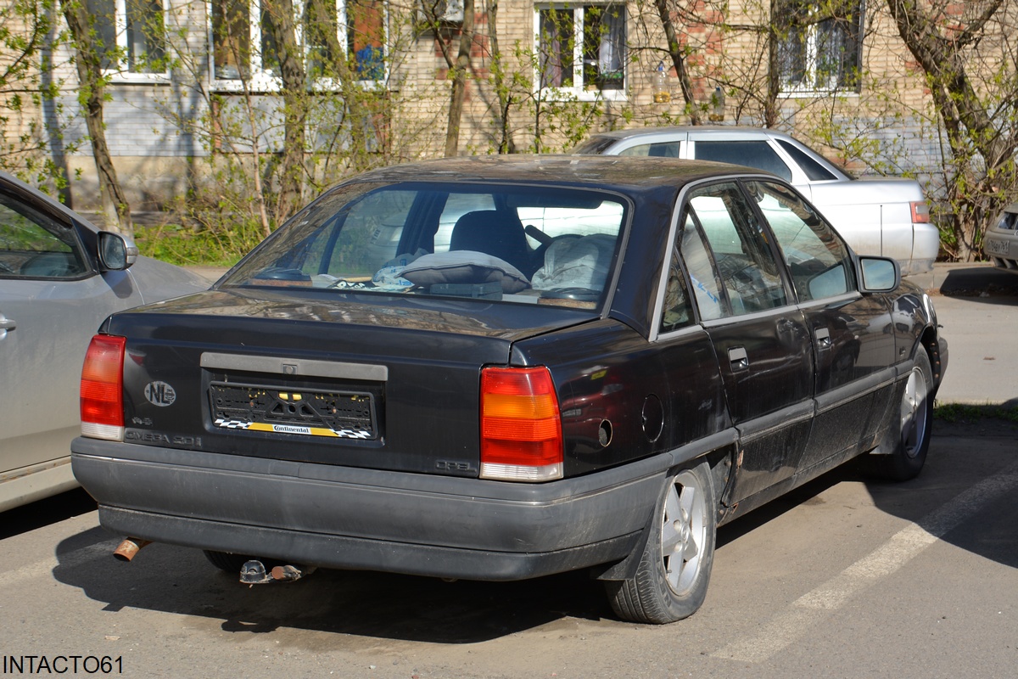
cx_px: 509
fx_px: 1866
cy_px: 340
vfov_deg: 20.6
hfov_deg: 30.5
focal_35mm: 66
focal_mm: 44
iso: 100
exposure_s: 1/250
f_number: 8
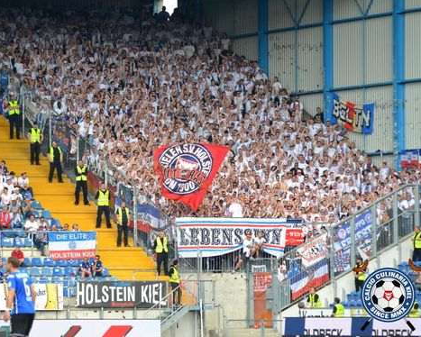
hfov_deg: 7.1
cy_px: 168
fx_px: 3415
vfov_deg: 5.7
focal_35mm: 274
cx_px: 180
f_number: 3.2
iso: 250
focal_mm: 160
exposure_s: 1/800
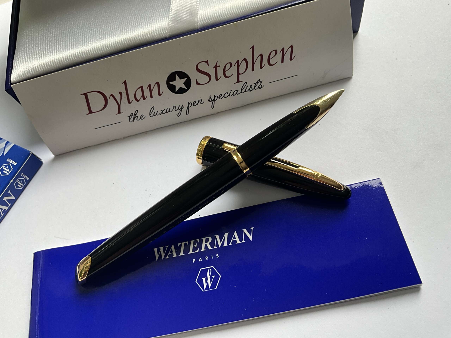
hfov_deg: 61.7
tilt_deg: -62.6
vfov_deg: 48.2
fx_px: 378
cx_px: 226
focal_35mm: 29
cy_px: 169
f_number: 1.8
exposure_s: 1/122
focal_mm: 3
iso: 25
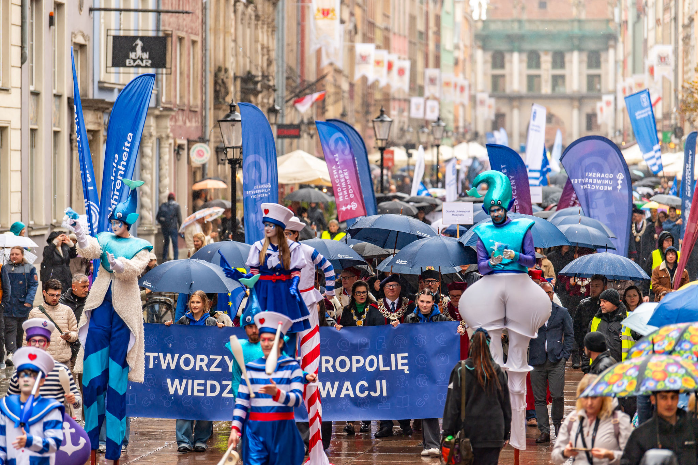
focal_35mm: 163
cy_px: 232
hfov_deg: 12.6
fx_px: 3154
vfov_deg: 8.4
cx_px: 349
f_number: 2.8
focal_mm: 160
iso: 180
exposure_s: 1/400
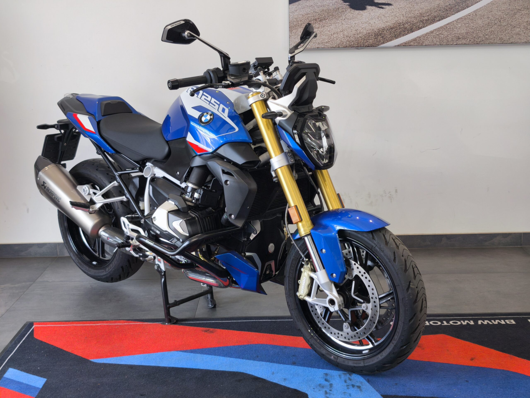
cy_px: 199
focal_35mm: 46
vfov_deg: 31.5
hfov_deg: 41.2
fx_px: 704
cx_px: 265
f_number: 1.6
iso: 50
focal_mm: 6.57
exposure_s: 1/107
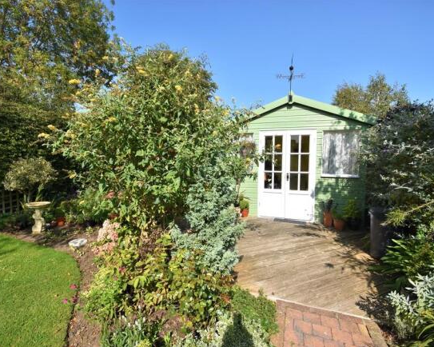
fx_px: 218
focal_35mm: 17
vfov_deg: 76.9
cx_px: 214
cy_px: 174
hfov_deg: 89.7
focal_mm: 10
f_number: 8
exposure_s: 1/250
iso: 100
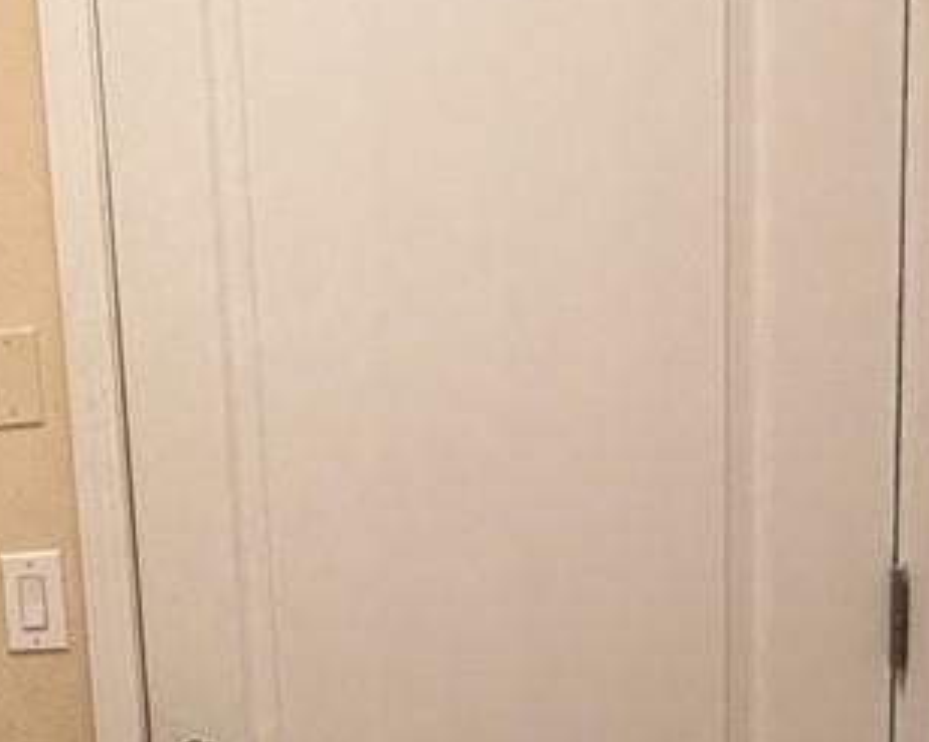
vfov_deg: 20.5
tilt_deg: -13.9
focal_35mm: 71
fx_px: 1951
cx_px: -142
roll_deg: +6.5
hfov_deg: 24.6
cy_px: 823
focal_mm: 2.22
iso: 320
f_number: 2.2
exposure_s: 1/120
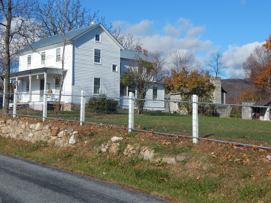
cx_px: 134
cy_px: 80
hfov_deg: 38.9
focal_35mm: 49
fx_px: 384
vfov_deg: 29.6
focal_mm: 6.8
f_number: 6.9
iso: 125
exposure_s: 1/500
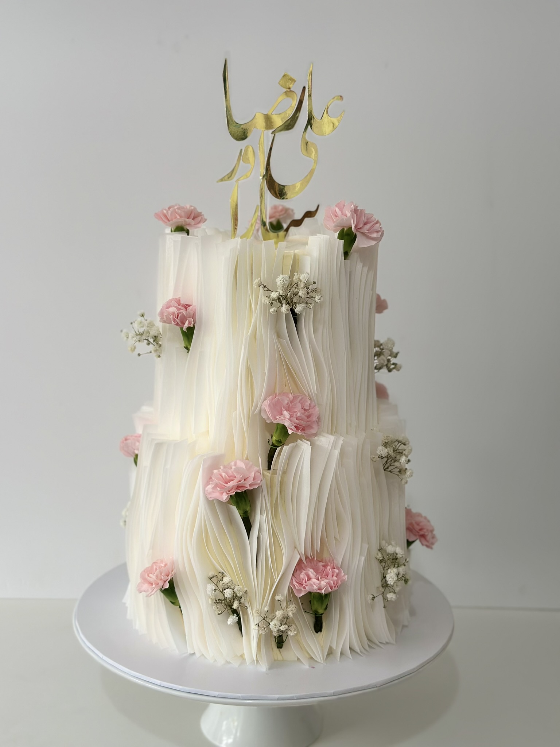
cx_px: 280
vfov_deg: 39.7
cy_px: 374
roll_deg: -1.5
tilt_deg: -10.1
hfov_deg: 30.3
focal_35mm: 48
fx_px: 1035
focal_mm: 6.86
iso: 125
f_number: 1.78
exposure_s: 1/100
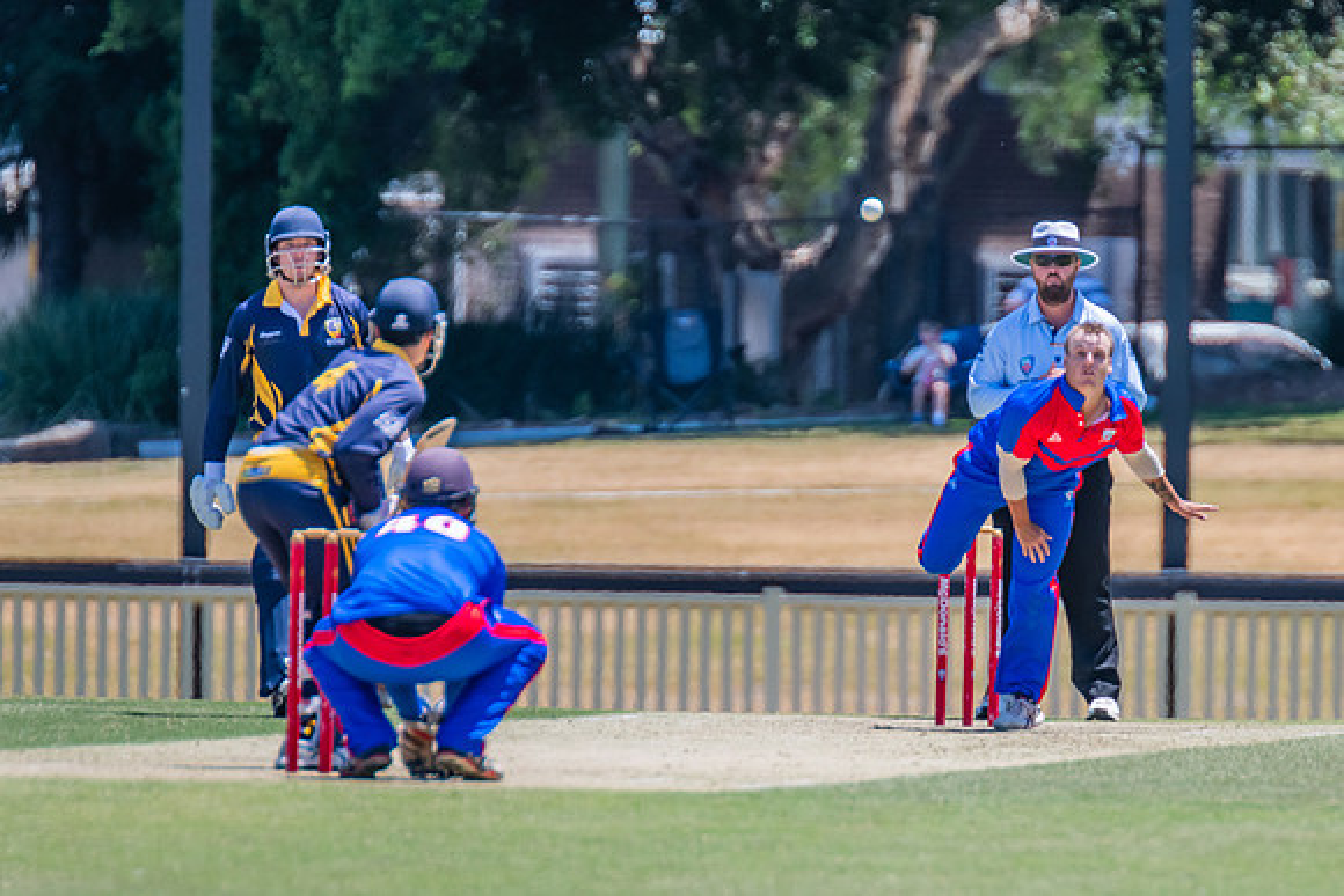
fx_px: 32081
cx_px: 950
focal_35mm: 859
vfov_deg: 1.6
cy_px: 567
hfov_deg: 2.4
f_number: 5.6
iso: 640
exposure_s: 1/2000
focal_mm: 600
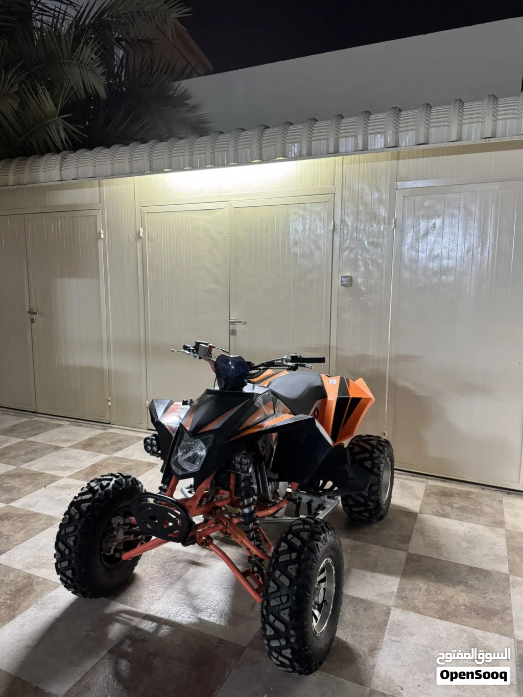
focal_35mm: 24
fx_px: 483
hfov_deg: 56.8
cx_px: 262
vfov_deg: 71.6
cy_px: 348
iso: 640
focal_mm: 6.76
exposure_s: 1/60
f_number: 1.78
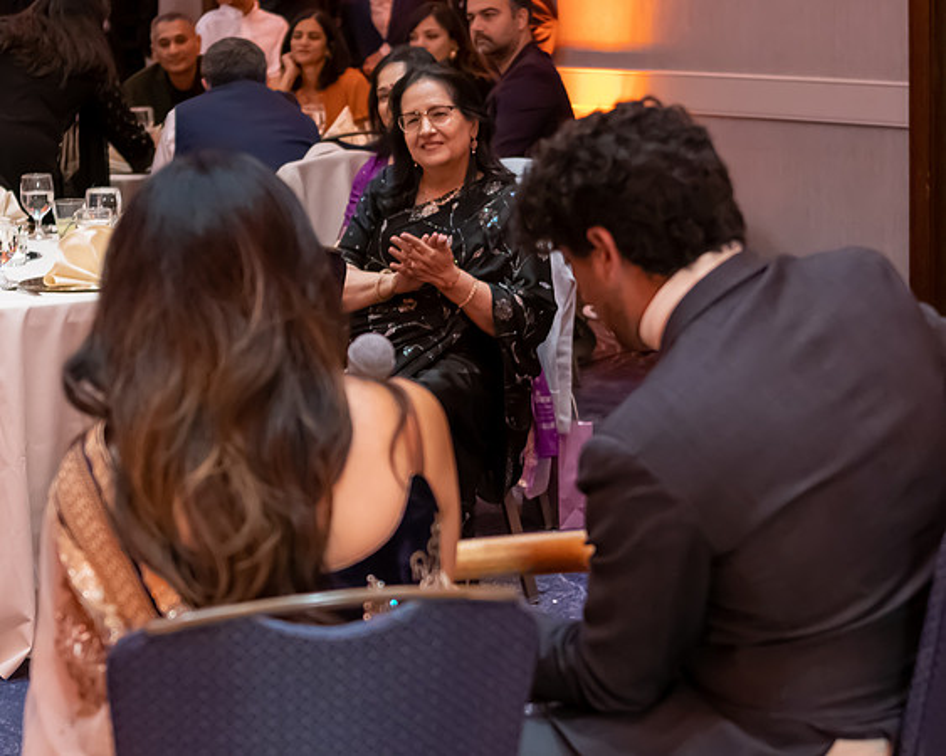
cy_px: 358
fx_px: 2703
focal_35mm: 97
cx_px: 443
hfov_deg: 19.9
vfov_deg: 15.9
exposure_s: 1/80
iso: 3200
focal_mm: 48
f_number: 2.8
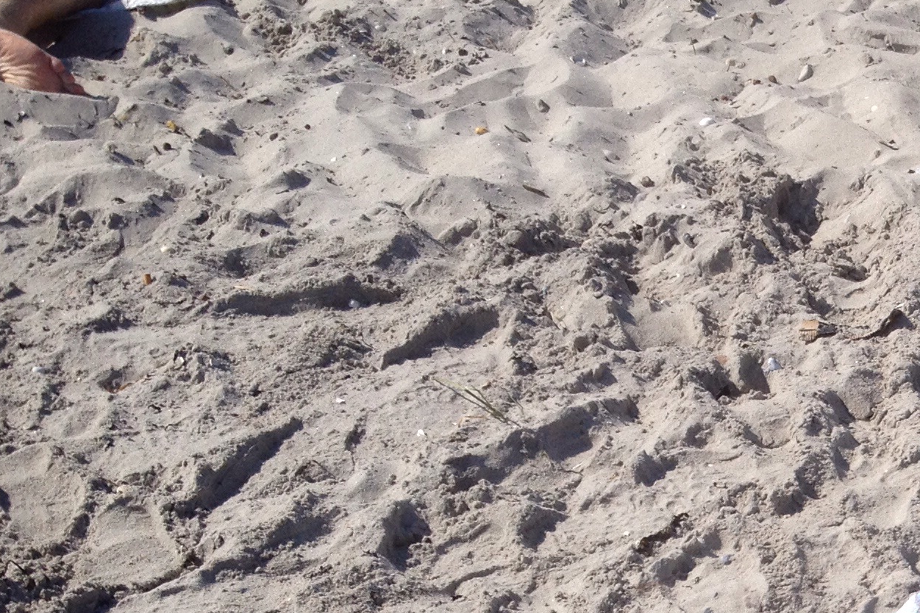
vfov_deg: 14.0
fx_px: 2428
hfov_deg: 19.7
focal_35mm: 95
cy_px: 695
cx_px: 1195
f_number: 2.4
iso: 50
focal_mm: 4.28
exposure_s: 1/1972
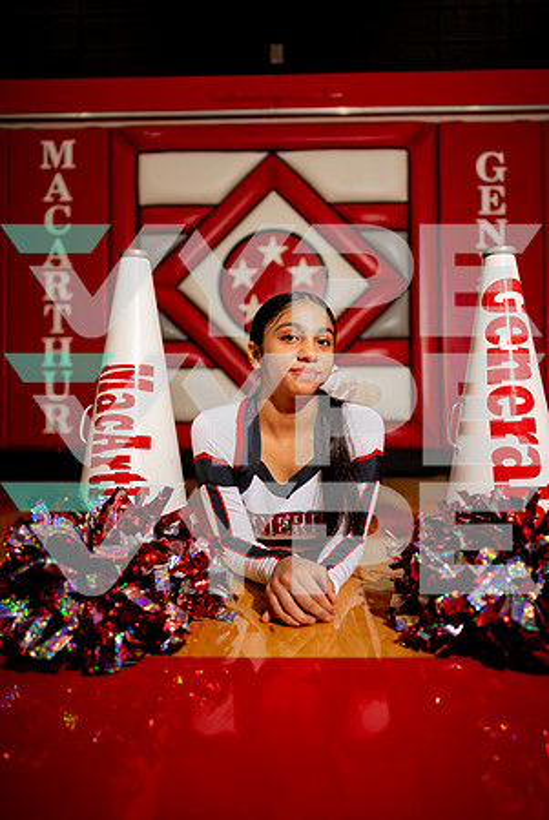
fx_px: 548
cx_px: 274
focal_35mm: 24
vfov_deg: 73.7
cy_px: 410
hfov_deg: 53.2
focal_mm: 24
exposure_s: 1/500
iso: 100
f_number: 1.4
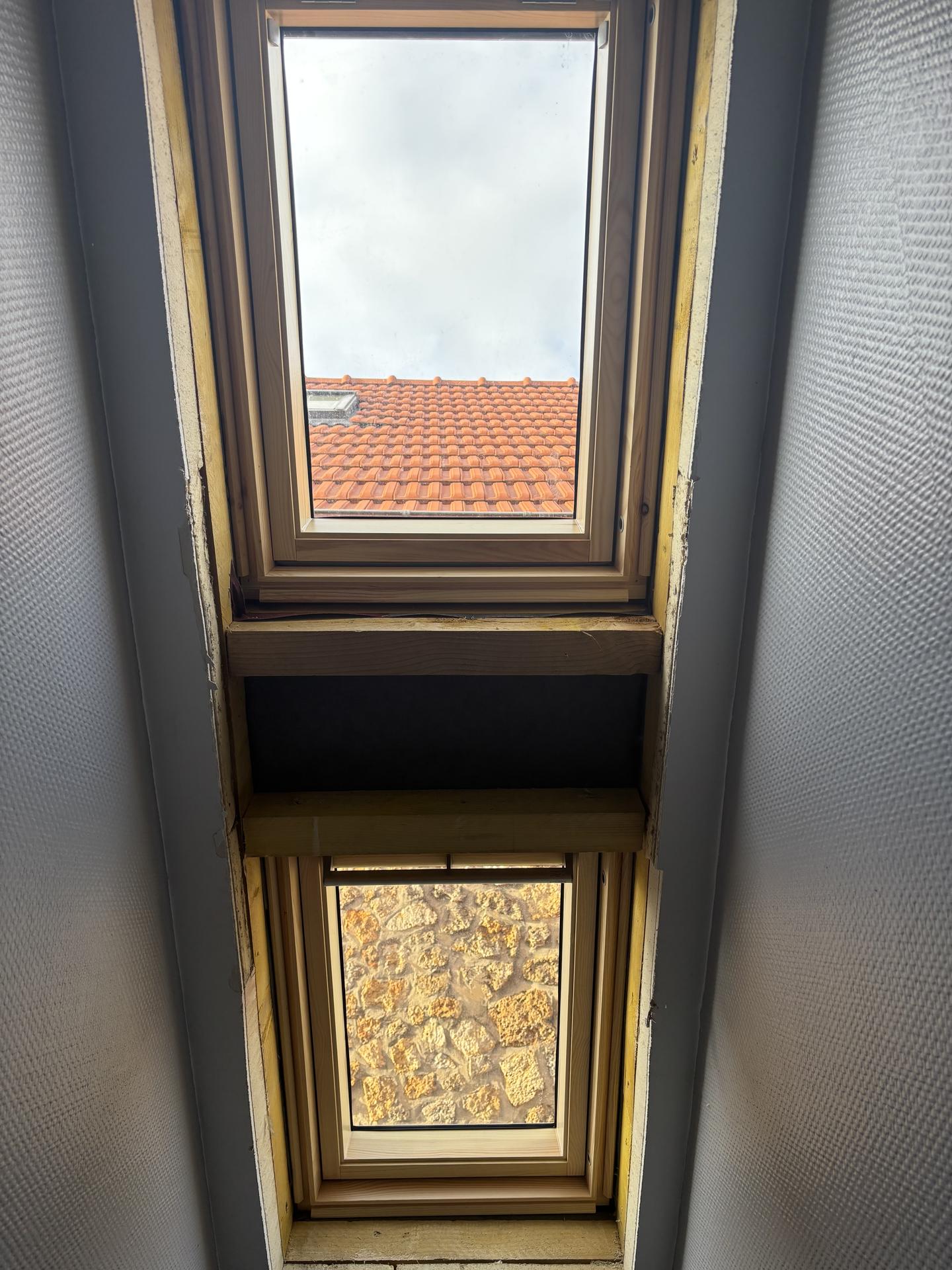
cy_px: 635
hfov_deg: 53.1
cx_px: 476
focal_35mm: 26
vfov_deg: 67.3
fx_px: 953
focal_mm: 5.96
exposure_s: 1/307
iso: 50
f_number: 1.6
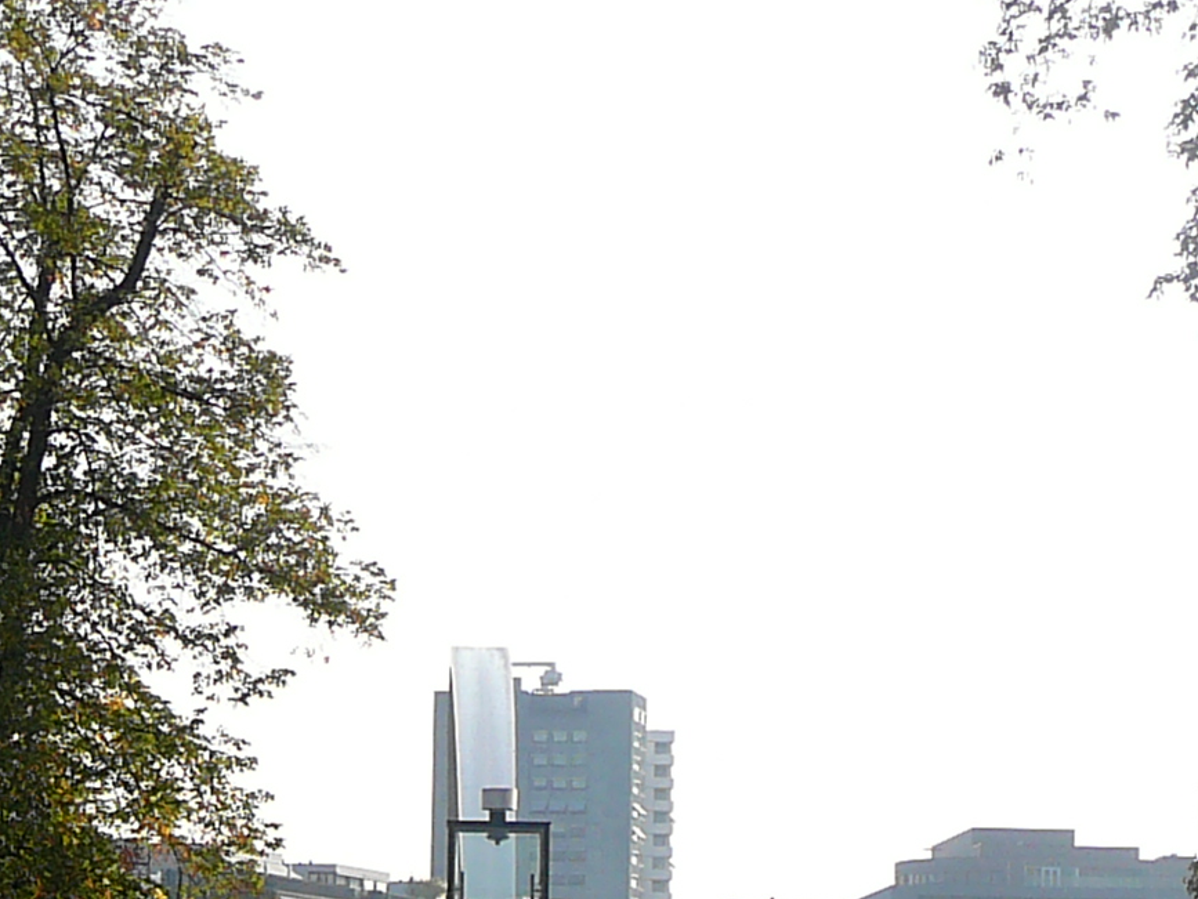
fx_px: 4189
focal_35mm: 121
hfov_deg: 16.3
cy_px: 971
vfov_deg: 12.1
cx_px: 583
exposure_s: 1/1000
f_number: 3.1
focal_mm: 6.1
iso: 80
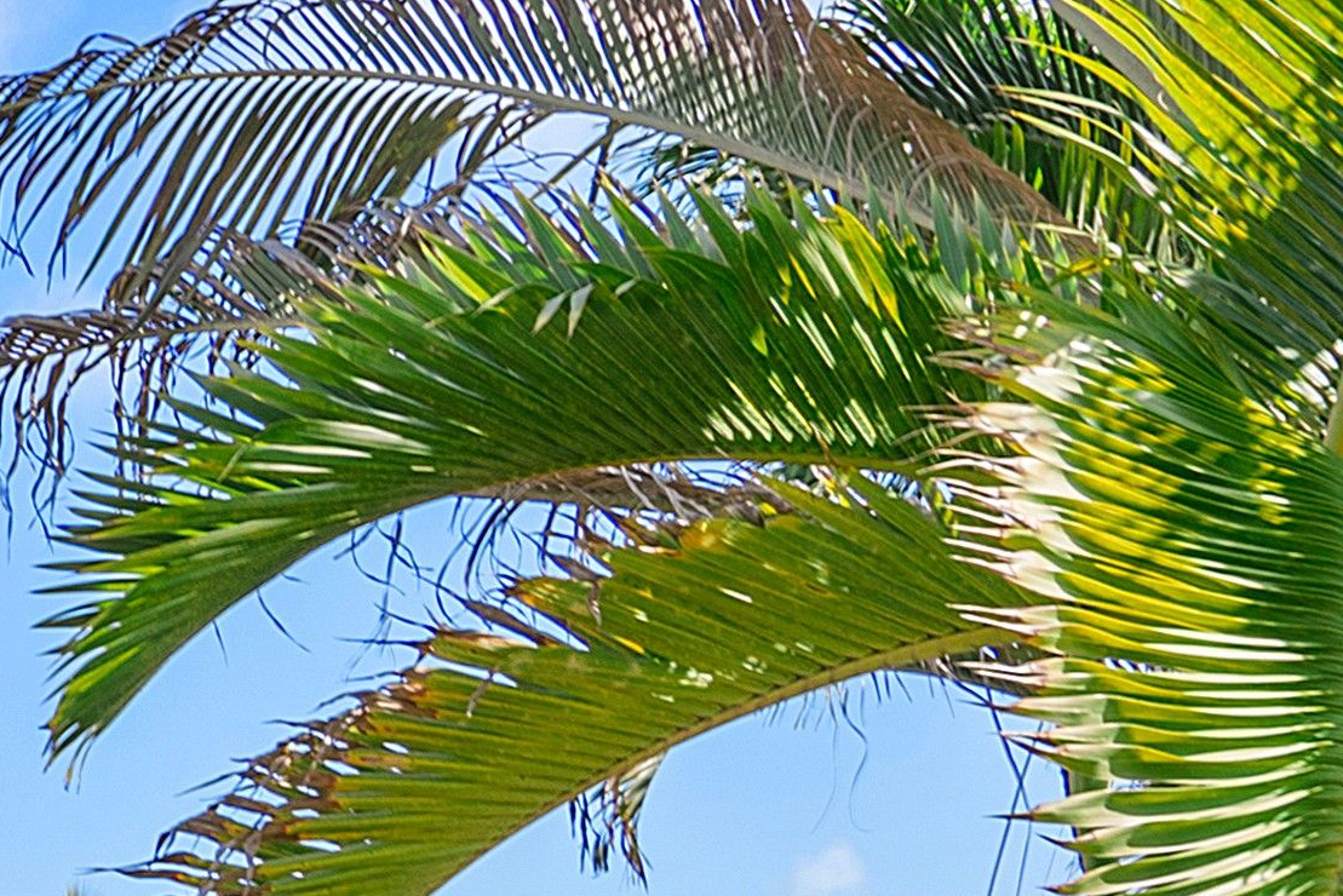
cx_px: -1087
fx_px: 3433
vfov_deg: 13.6
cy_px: 1501
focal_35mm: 92
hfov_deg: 17.7
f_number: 10
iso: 100
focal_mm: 17
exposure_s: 1/160
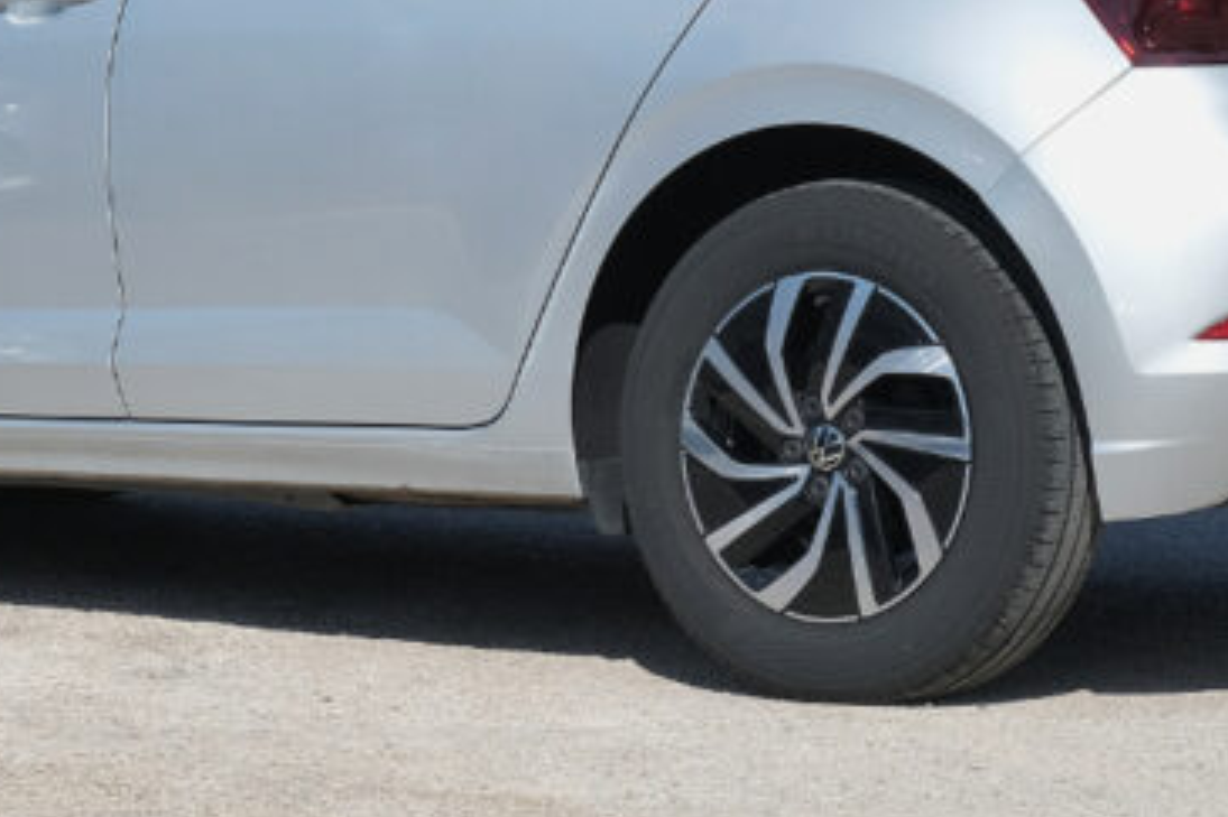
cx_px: 461
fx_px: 6512
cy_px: 123
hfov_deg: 10.8
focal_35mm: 191
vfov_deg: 7.2
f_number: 9
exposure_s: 1/250
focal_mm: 45
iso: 160
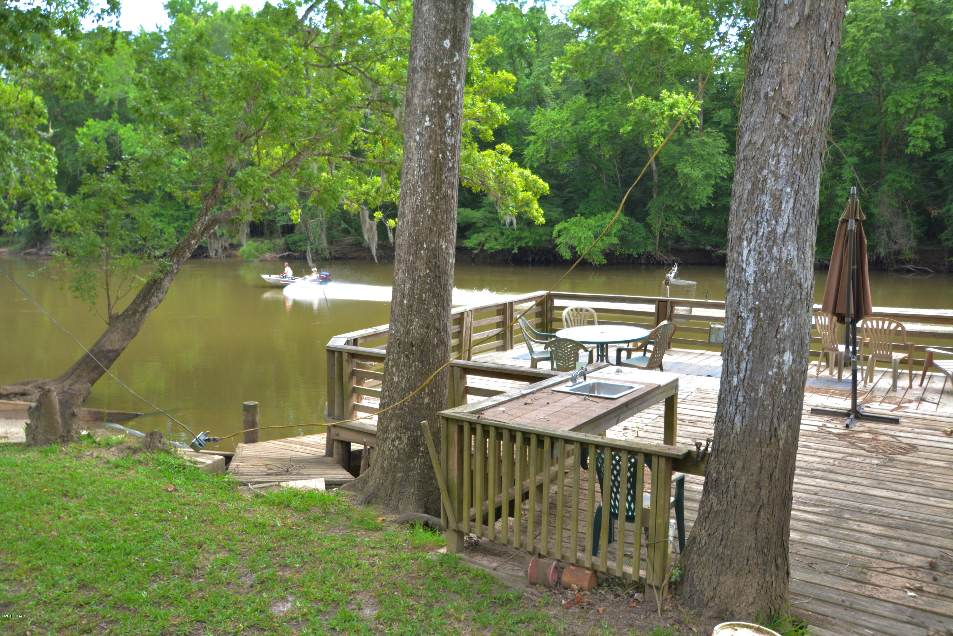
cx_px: 476
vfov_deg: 36.9
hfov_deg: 53.1
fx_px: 953
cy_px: 318
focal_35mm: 36
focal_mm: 24
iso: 100
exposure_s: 1/50
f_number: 29
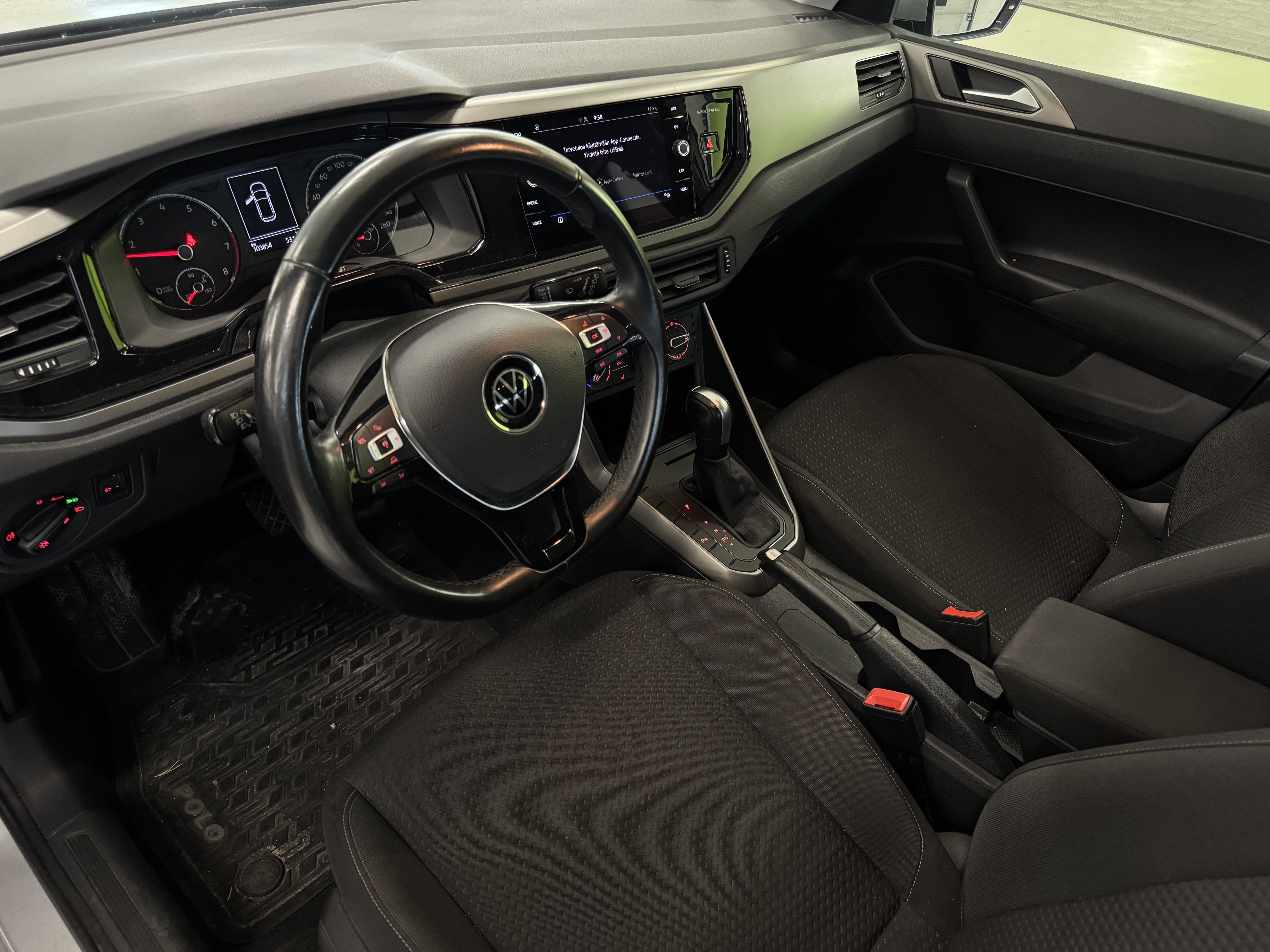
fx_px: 881
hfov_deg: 71.6
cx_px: 635
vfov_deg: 56.8
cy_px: 476
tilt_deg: -38.8
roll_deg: -5.5
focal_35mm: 24
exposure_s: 1/50
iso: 800
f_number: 1.78
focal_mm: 6.76
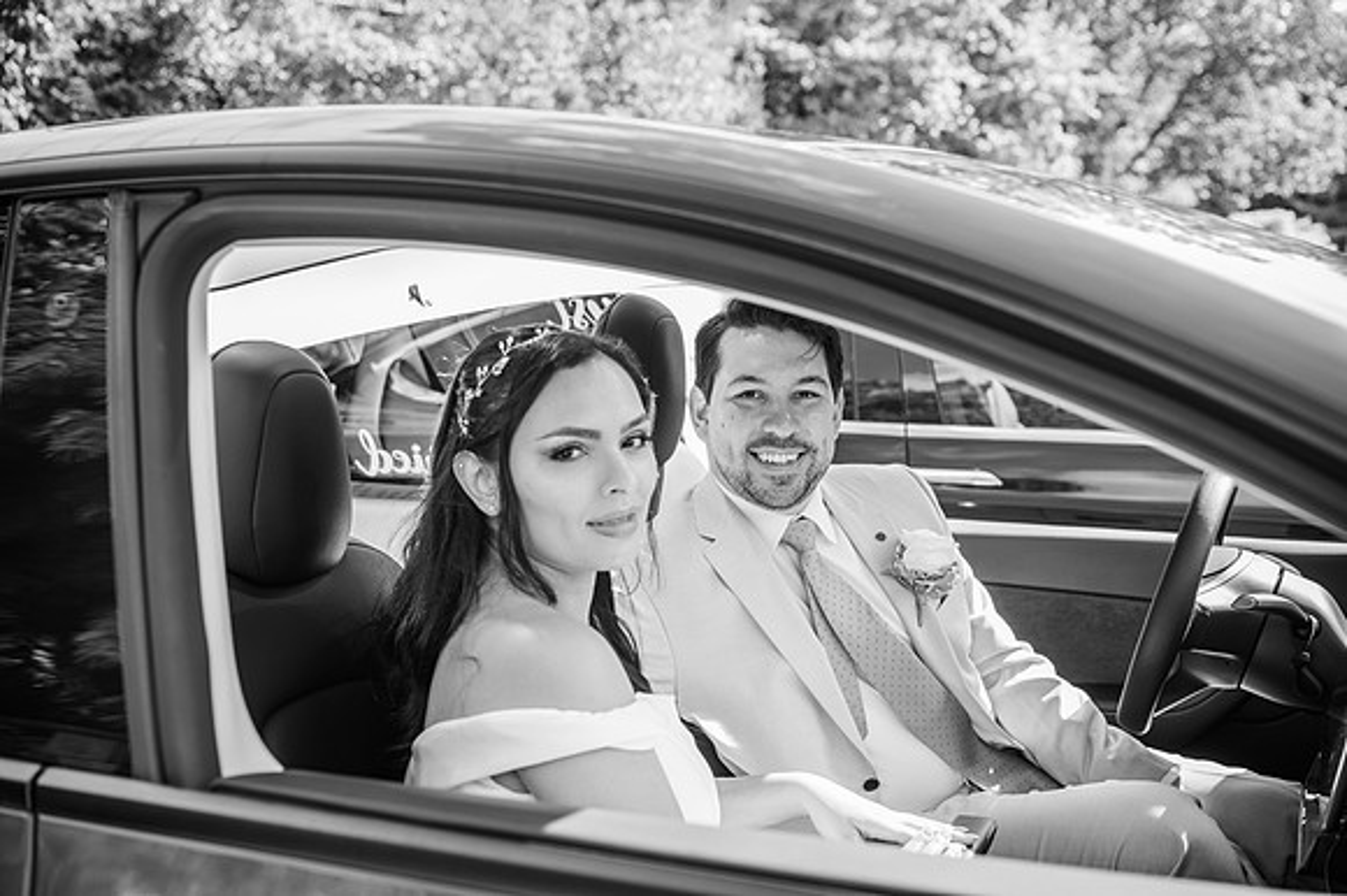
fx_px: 1645
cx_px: 674
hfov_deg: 44.5
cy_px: 448
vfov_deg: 30.5
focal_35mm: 44
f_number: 4
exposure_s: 1/200
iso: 125
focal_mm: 44
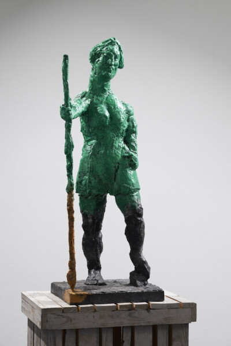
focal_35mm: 90
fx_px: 866
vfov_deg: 22.6
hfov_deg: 15.2
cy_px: 173
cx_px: 116
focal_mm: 90
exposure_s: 1/60
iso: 100
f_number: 8
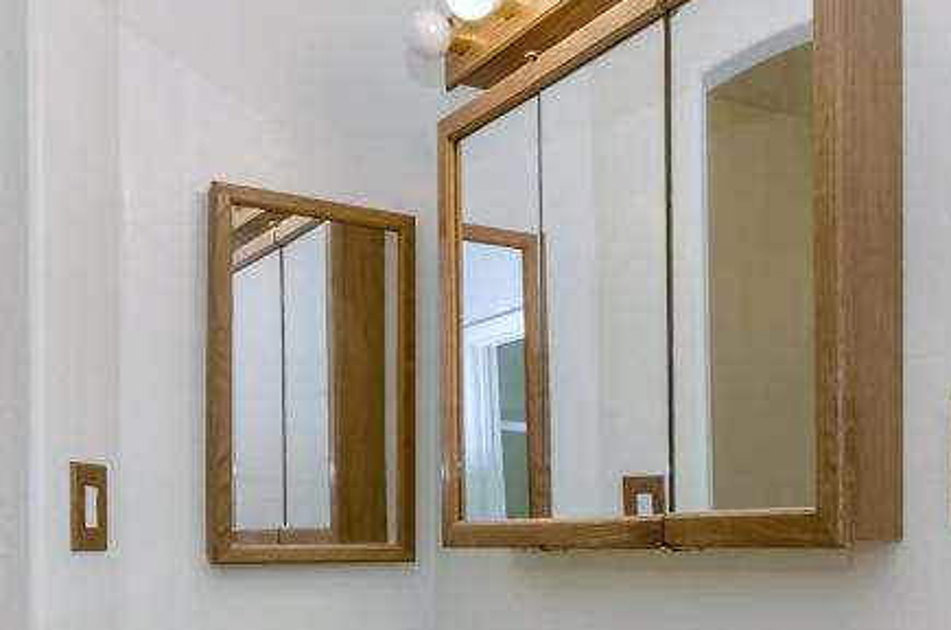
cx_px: 550
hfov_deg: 48.4
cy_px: 540
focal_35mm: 40
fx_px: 1054
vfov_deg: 32.0
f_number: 6.3
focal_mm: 10
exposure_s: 1/60
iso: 320
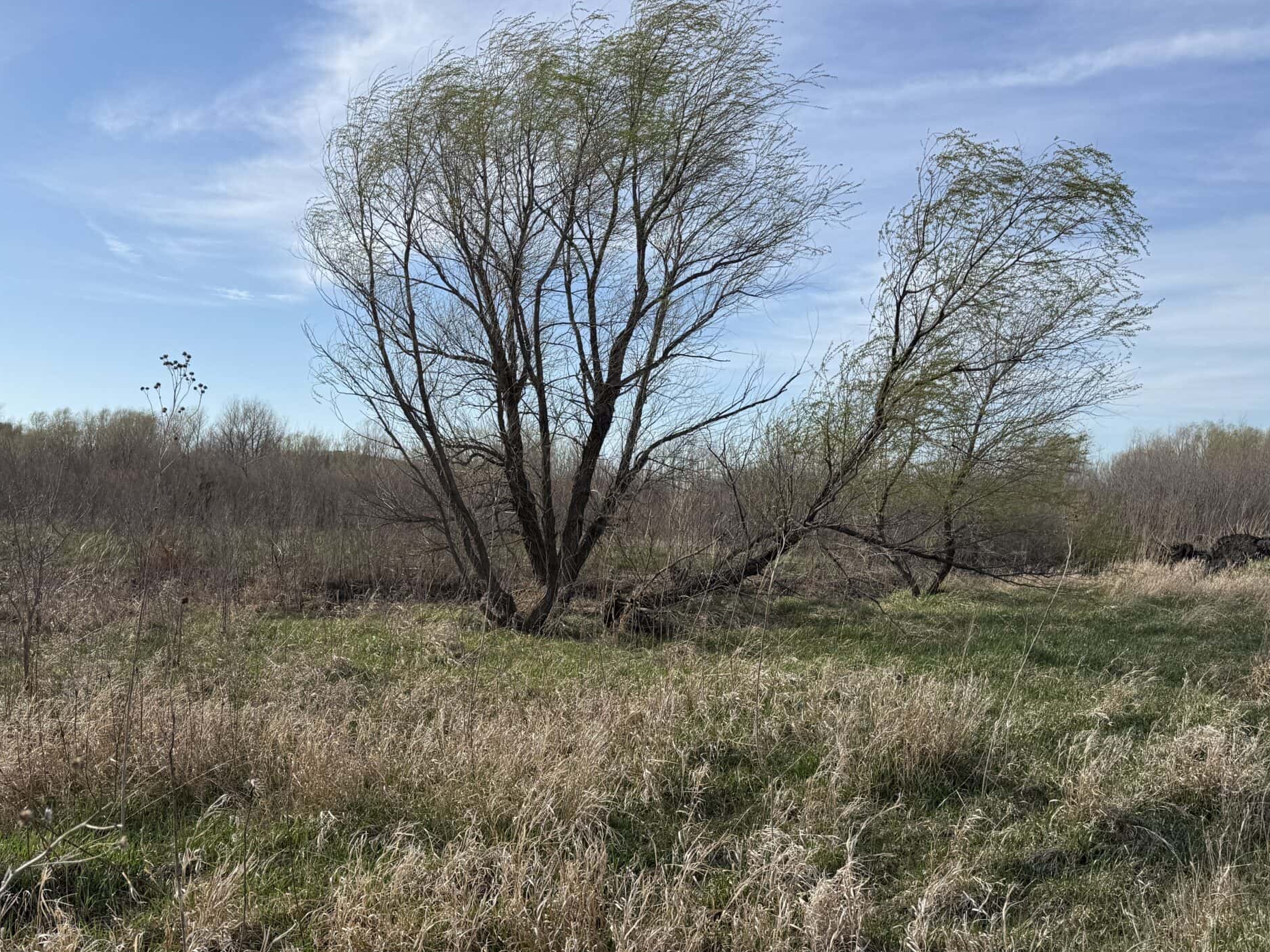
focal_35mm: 33
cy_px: 579
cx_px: 565
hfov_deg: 55.2
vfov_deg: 42.7
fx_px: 1211
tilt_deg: -3.6
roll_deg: -1.3
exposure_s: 1/4673
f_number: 1.78
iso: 80
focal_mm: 6.76
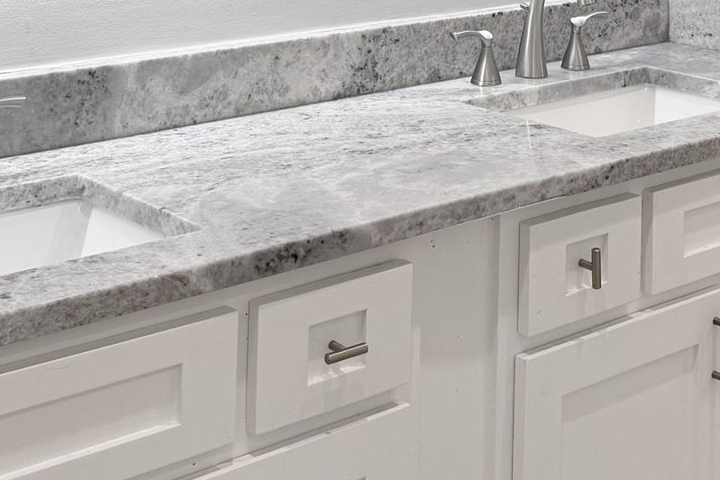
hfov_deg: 28.0
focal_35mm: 71
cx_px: 550
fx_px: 1420
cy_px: -147
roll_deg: -1.2
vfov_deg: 17.9
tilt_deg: -2.4
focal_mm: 6.76
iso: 80
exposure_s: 1/120
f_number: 1.78
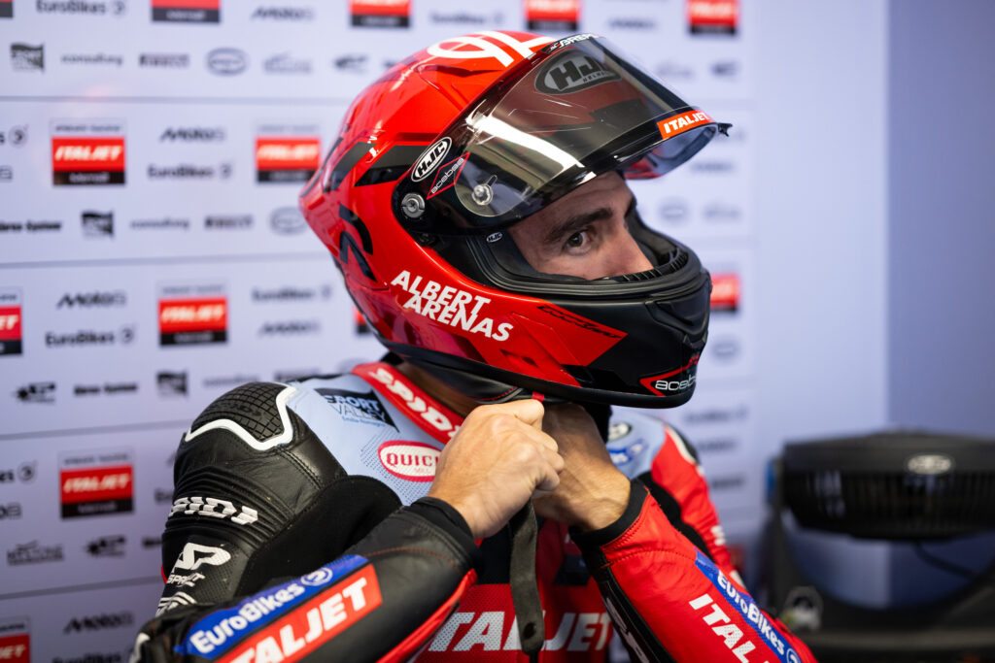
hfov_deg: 23.9
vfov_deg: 16.1
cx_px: 498
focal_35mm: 85
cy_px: 332
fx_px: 2349
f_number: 1.8
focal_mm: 85
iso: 1250
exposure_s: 1/500
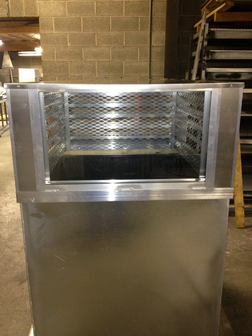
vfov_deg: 52.6
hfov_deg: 40.7
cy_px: 168
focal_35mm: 35
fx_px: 340
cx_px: 126
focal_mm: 4.28
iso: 250
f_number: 2.4
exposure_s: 1/16
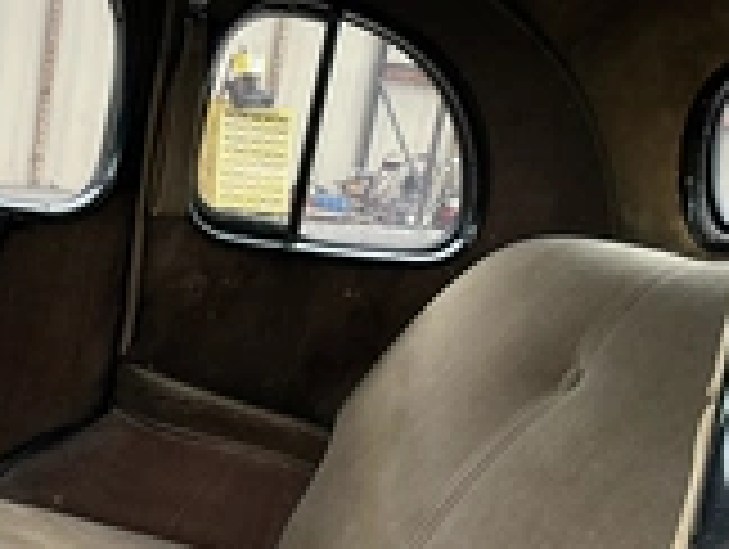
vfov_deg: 20.2
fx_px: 1455
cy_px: 639
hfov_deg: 27.2
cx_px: 81
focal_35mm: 69
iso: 64
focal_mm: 3
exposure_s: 1/94
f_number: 1.8
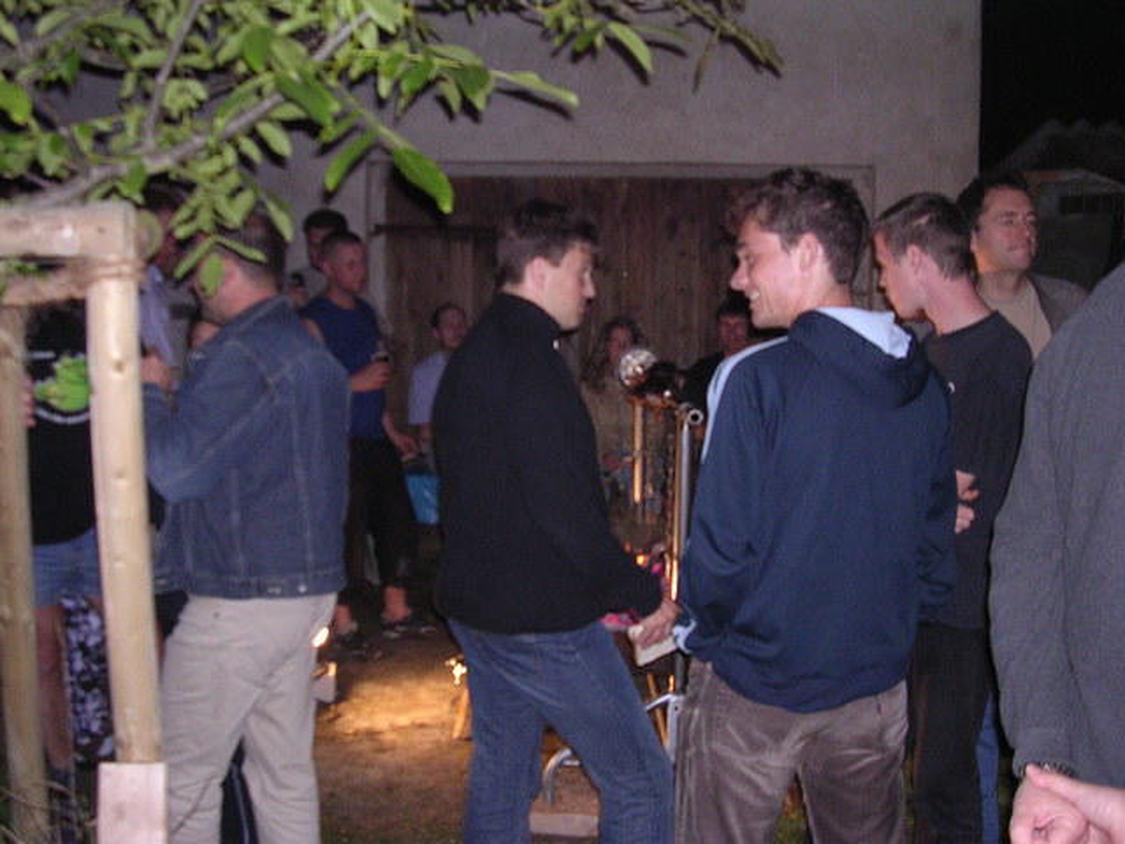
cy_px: 422
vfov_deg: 37.7
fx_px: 1235
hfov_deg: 49.0
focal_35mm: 38
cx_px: 562
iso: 400
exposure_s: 1/60.1
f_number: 2.8
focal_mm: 5.8
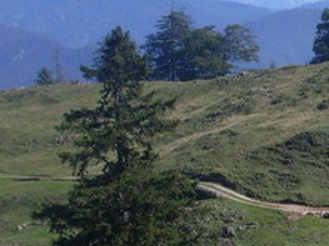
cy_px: 268
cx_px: 513
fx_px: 1301
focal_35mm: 137
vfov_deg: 10.7
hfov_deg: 13.5
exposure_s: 1/180
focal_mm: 6.3
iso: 80
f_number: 8.4
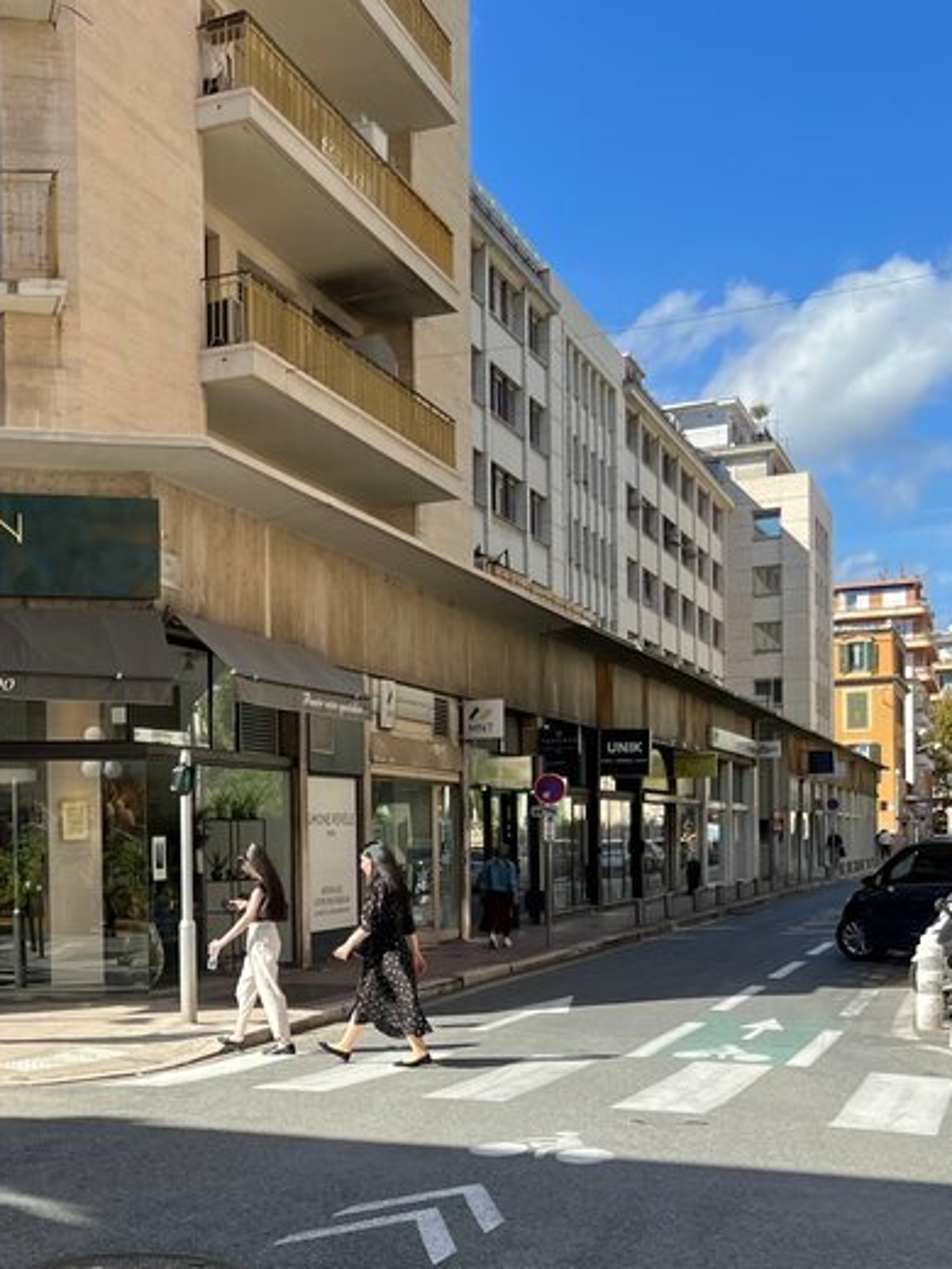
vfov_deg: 39.1
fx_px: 1760
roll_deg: +0.7
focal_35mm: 48
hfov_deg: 27.9
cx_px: -66
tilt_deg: -1.1
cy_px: 859
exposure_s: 1/2024
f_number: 1.6
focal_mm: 5.1
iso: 50
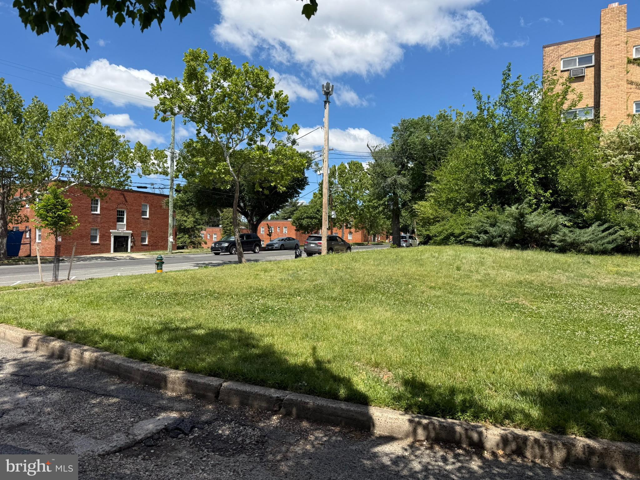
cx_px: 320
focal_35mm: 24
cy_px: 240
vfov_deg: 56.8
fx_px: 444
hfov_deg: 71.6
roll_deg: -2.1
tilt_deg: +0.2
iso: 80
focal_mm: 6.76
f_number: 1.78
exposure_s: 1/4167
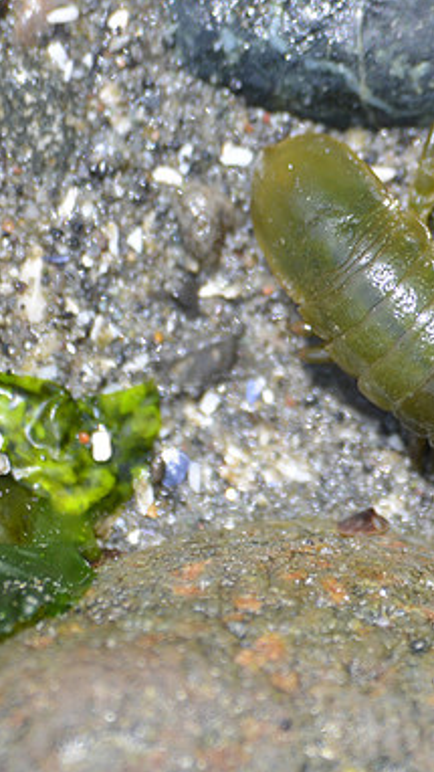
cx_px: 535
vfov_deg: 3.0
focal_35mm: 715
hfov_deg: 1.7
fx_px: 14621
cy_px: 386
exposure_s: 1/1000
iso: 560
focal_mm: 300
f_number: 5.6
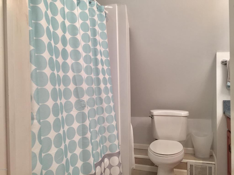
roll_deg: +0.2
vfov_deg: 48.2
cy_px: 88
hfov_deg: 61.7
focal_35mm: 29
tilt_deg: -0.2
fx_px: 196
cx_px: 117
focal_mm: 4.15
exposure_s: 1/30
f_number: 2.2
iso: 40
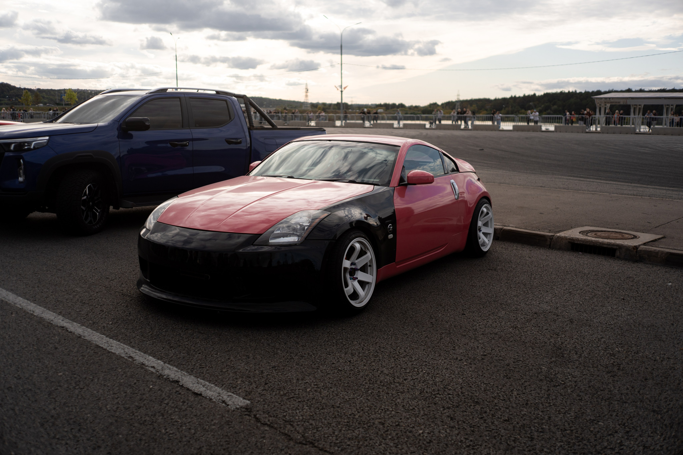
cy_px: 228
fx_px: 664
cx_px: 342
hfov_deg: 54.4
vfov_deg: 37.9
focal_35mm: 35
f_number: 2.2
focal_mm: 35
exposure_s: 1/3200
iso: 100
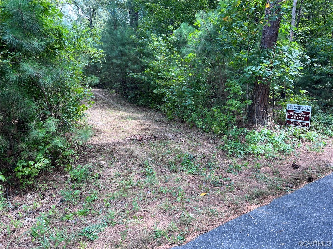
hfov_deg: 67.3
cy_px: 124
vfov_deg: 53.1
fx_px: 250
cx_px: 166
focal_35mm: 26
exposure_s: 1/260
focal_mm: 5.7
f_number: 1.5
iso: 40
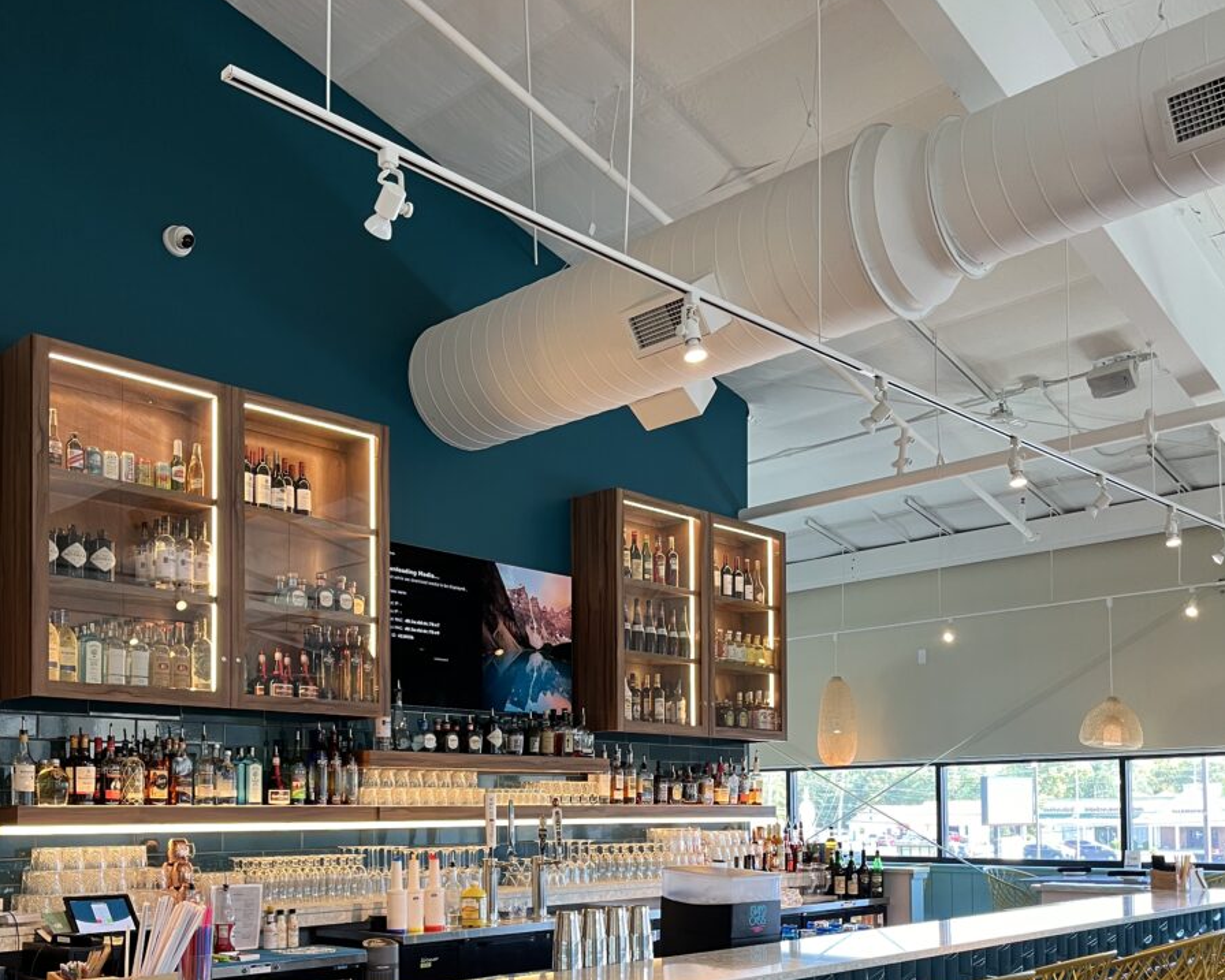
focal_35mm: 34
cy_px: 764
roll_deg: +0.6
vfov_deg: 41.7
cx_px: 612
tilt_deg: +2.4
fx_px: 1233
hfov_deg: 52.8
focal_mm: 5.1
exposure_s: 1/62
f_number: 1.6
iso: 125
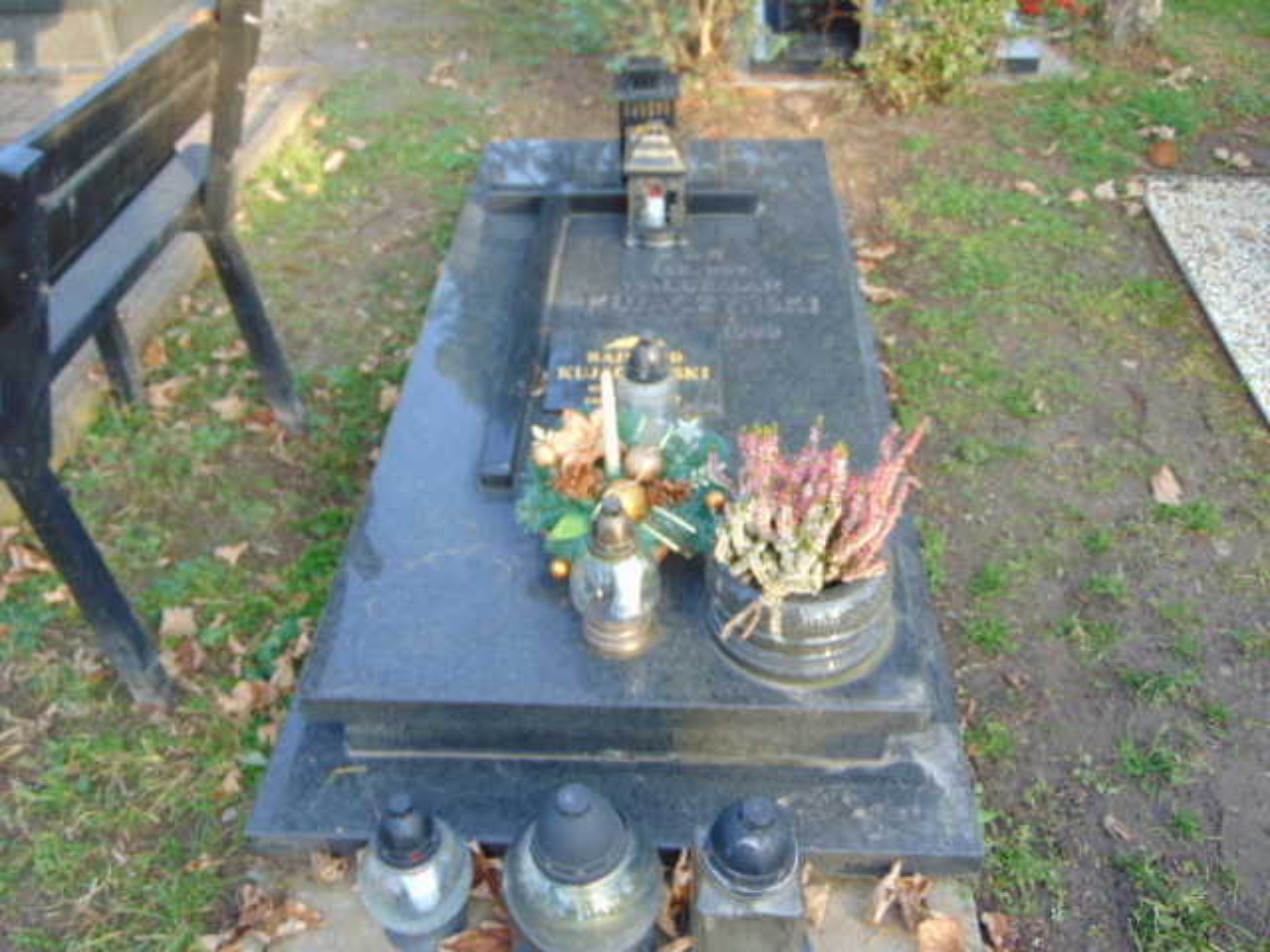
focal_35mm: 33
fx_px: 1211
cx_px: 635
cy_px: 476
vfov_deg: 42.9
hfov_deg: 55.4
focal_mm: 5.8
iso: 80
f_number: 3.2
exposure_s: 1/100
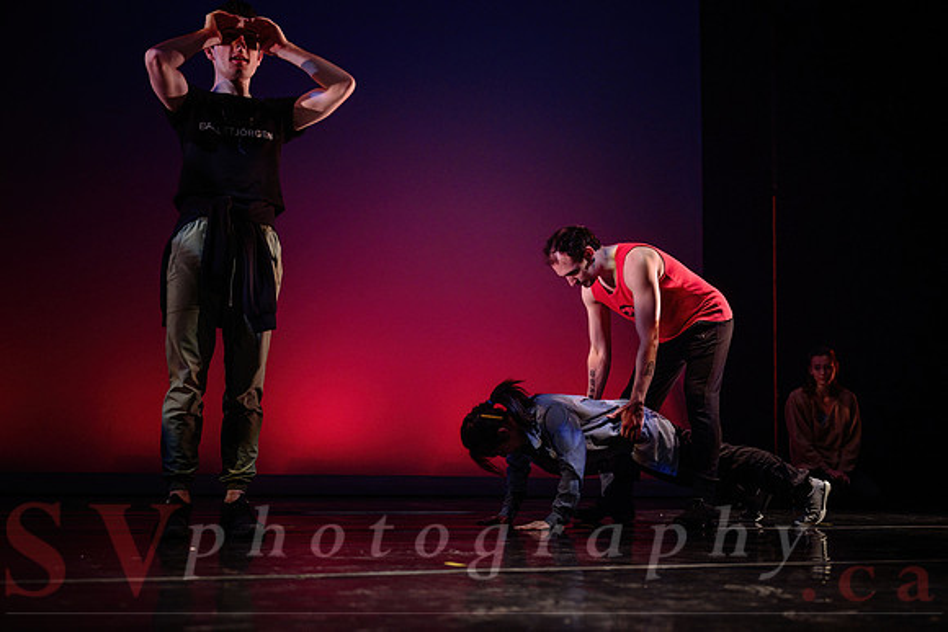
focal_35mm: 46
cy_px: 345
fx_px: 1210
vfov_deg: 29.3
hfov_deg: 42.7
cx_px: 525
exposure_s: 1/160
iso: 1600
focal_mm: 41
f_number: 2.8
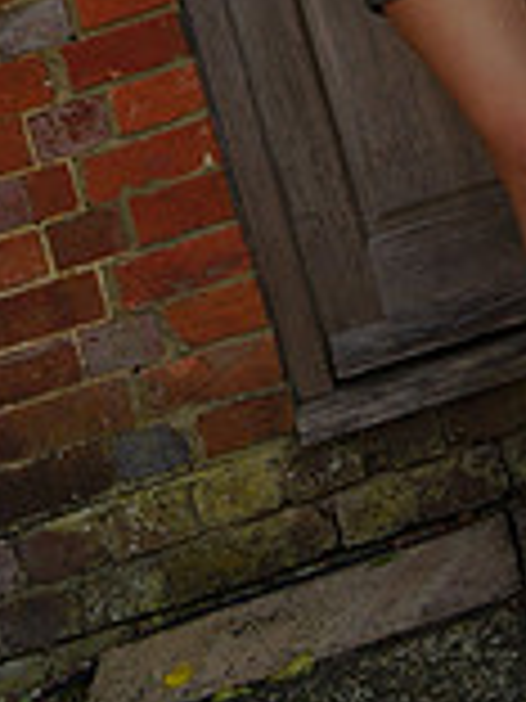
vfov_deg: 23.0
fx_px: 1520
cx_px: 450
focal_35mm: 75
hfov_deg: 19.4
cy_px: -220
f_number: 5.6
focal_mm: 18
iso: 125
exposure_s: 1/800
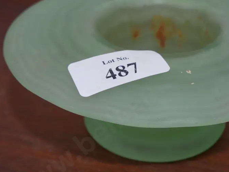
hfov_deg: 18.8
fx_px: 688
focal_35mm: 104
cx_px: 156
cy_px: 93
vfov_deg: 14.2
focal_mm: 34
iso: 800
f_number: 5.4
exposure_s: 1/80
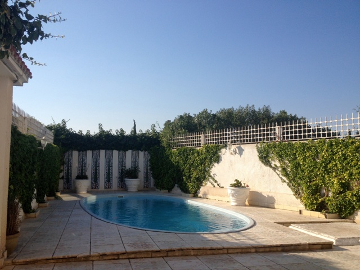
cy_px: 135
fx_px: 364
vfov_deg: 40.7
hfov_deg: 52.6
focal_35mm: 35
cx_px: 180
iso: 64
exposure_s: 1/1905
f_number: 2.4
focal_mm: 4.28
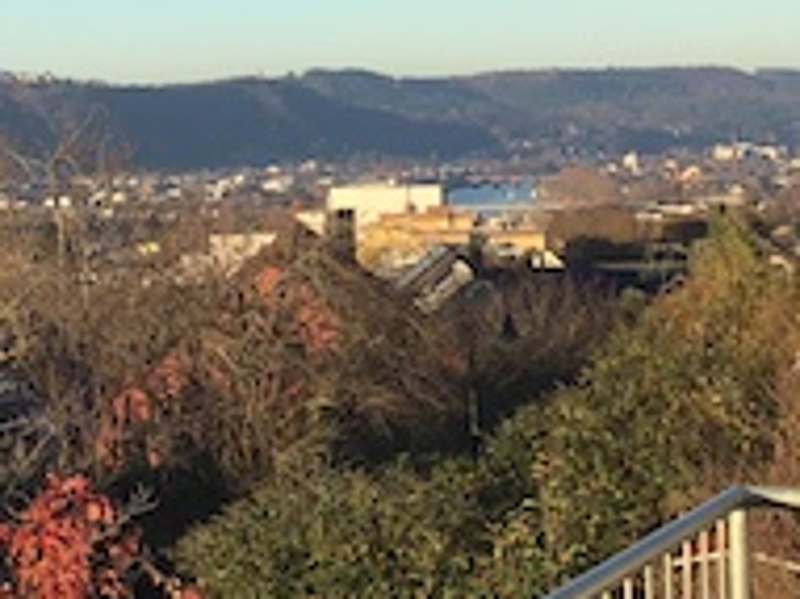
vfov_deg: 13.8
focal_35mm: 106
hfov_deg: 18.5
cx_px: 270
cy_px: 88
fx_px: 2448
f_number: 2.4
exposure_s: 1/662
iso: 25
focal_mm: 3.3
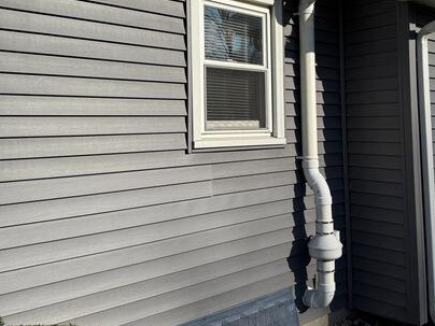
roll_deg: +0.8
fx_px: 478
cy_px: 101
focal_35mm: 38
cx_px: 266
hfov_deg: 48.6
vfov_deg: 37.2
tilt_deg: +3.2
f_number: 1.78
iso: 80
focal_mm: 6.76
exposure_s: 1/7092
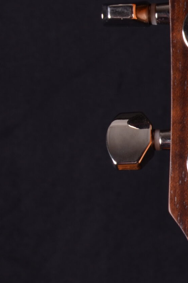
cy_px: 101
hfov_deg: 9.1
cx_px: 279
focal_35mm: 146
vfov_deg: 14.1
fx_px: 1148
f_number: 13
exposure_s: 1/200
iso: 200
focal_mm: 32
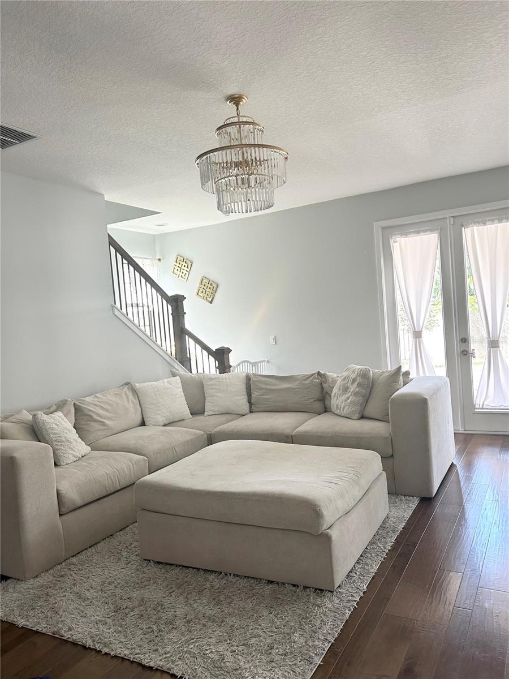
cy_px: 340
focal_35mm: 26
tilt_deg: -2.8
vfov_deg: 67.3
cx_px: 254
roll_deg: +5.3
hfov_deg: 53.1
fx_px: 510
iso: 100
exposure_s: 1/121
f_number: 1.5
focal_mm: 5.7
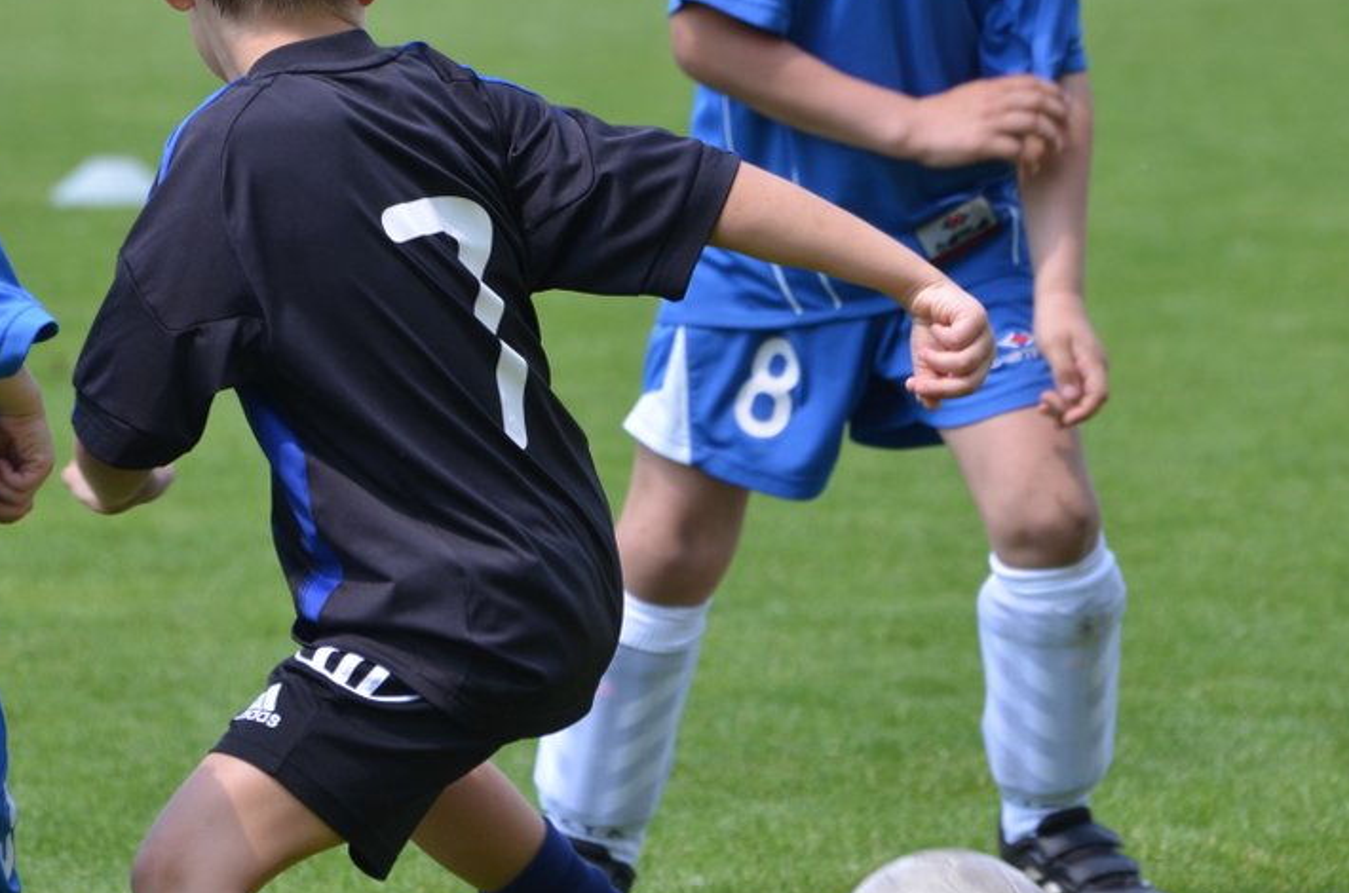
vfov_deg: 2.7
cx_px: 593
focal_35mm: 507
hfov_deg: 4.1
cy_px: 242
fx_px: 18956
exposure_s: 1/320
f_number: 5.3
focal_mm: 200
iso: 200
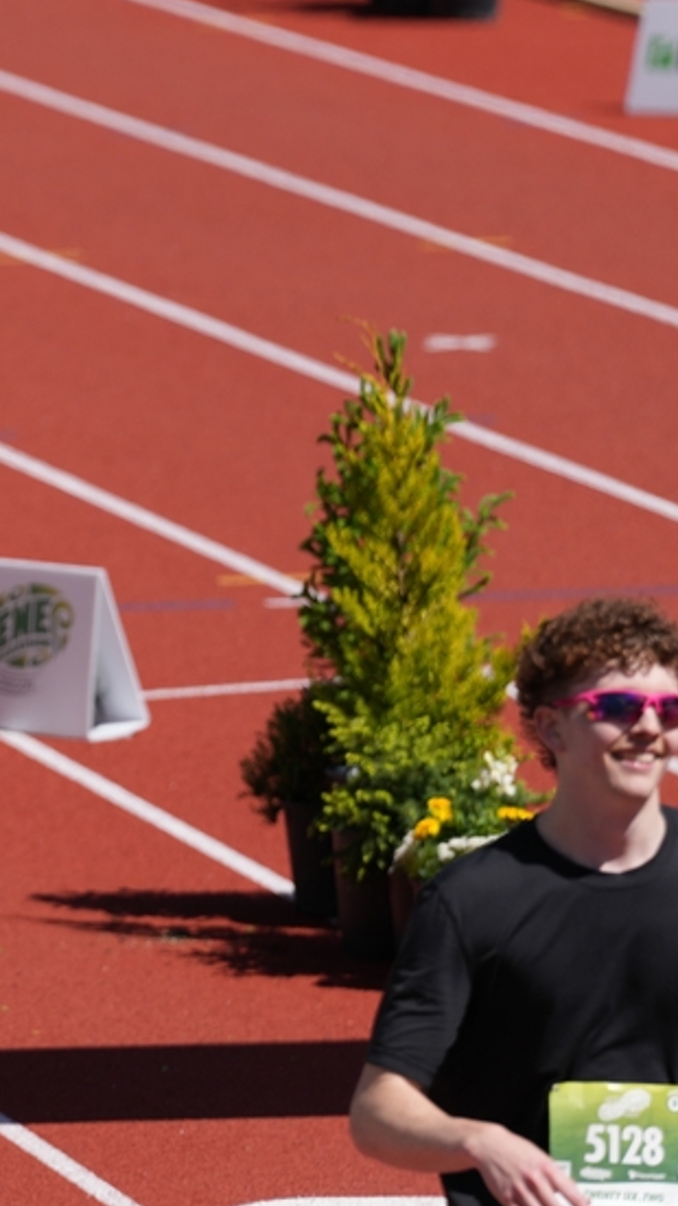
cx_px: -656
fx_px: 17000
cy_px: 428
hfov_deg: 2.3
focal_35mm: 532
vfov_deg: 4.1
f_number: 3.5
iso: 100
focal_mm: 200
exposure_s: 1/2000
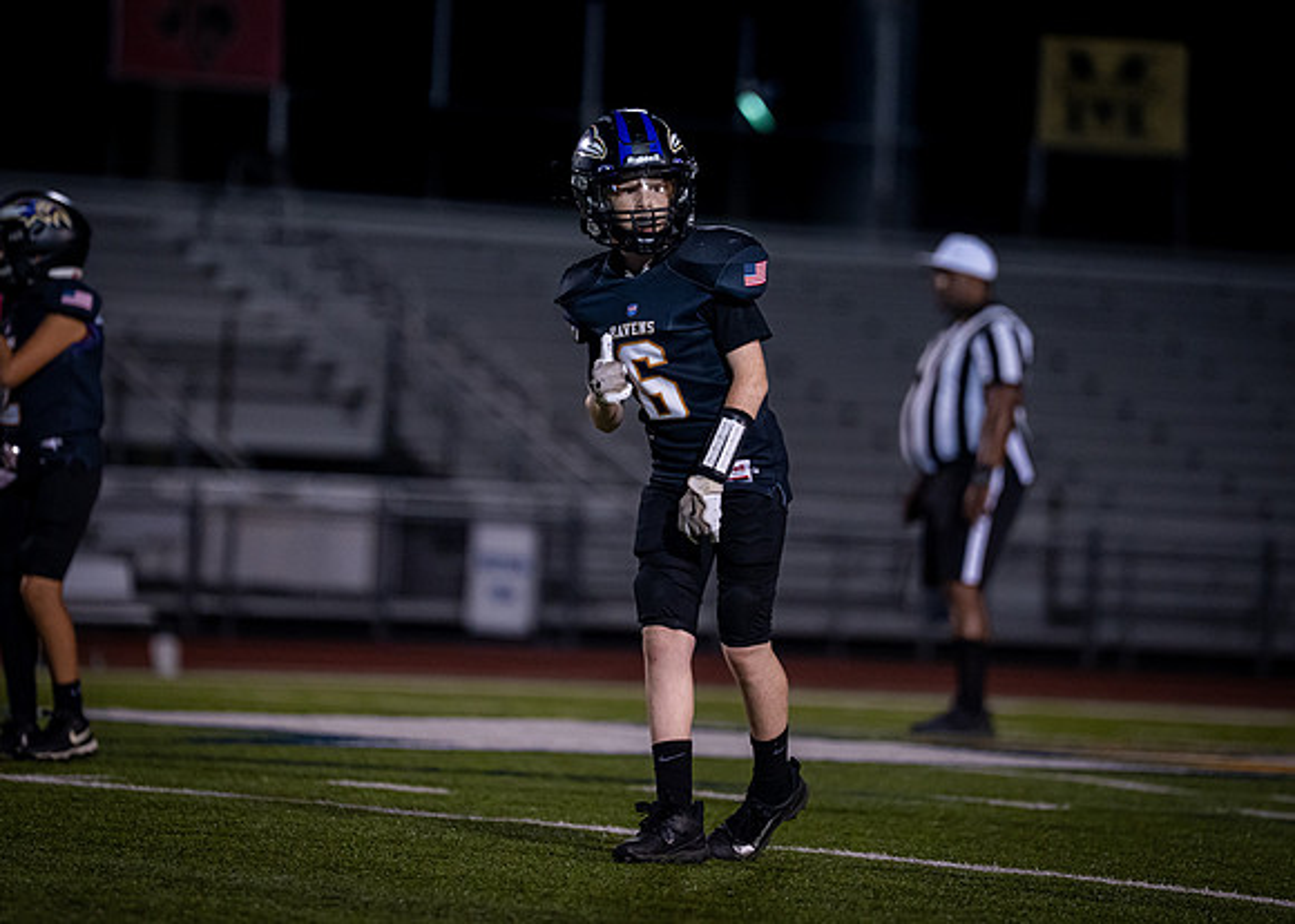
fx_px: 9154
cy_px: 382
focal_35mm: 249
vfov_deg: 5.8
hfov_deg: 8.1
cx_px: 648
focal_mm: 200
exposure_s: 1/1000
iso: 2000
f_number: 2.8
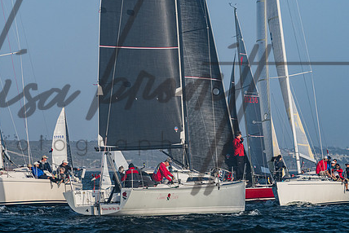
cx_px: 163
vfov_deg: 5.3
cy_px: 83
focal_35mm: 261
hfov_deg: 7.9
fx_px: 2532
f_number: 8
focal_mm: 170
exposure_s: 1/1000
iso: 400
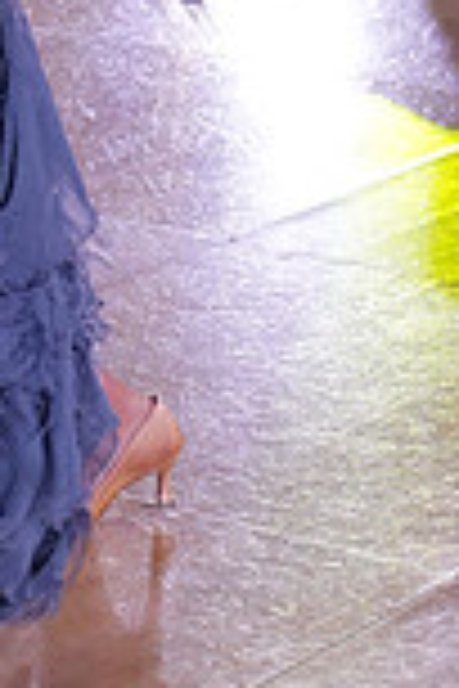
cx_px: -151
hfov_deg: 7.2
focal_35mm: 189
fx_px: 3614
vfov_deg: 10.6
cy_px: -193
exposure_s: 1/400
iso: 1250
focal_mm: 50
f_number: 4
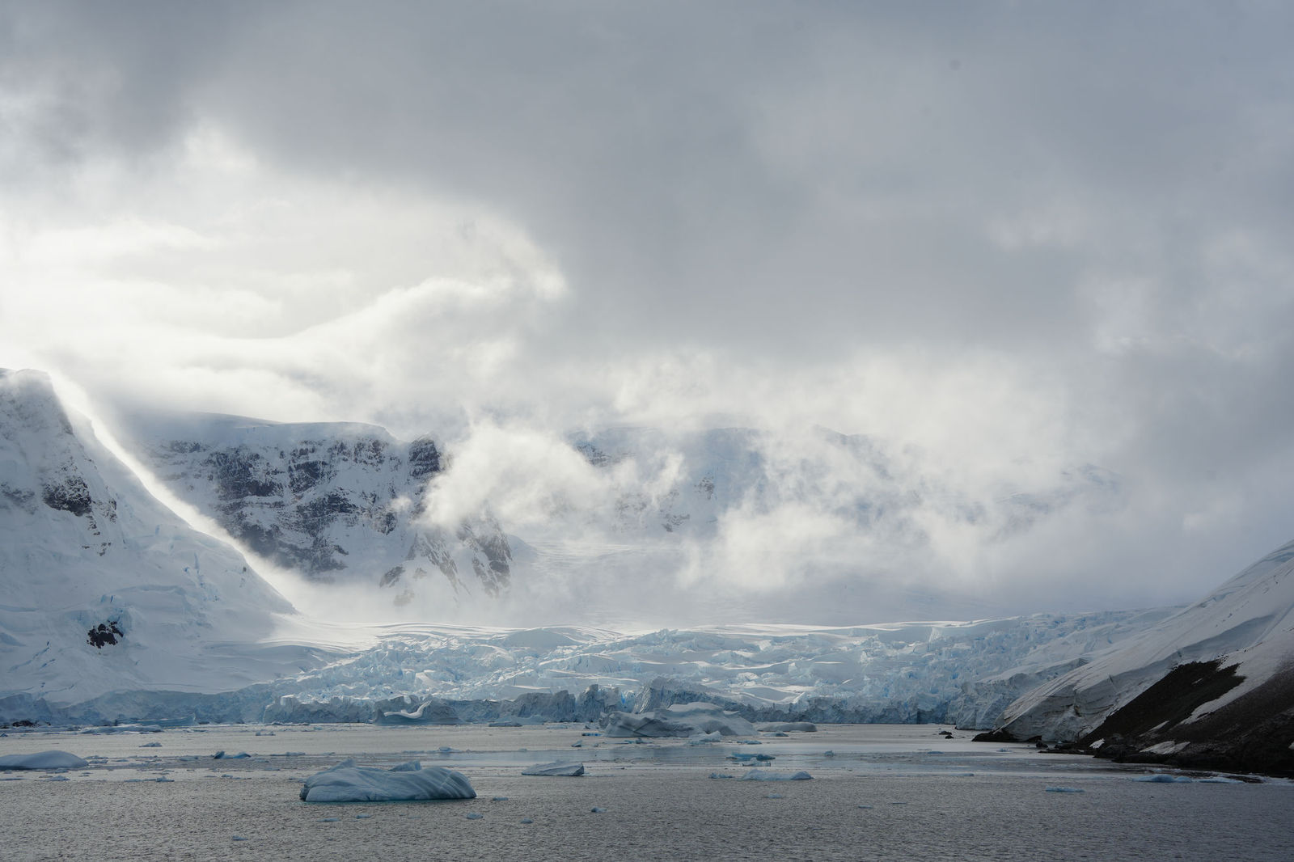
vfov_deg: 25.0
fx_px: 1940
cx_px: 647
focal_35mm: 54
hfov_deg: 36.9
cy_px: 431
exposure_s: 1/500
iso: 100
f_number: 11
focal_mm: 54
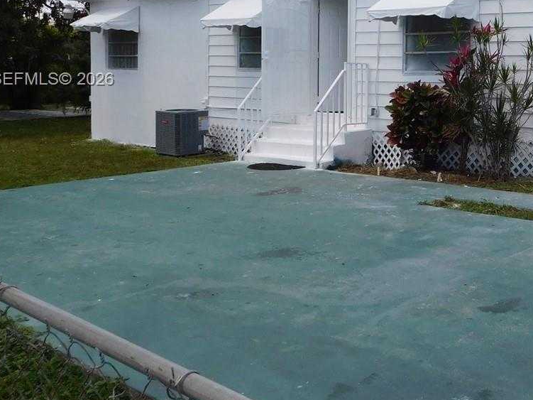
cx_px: 461
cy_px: 80
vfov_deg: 29.0
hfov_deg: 36.9
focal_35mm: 49
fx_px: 754
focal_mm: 4
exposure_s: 1/1500
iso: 125
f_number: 3
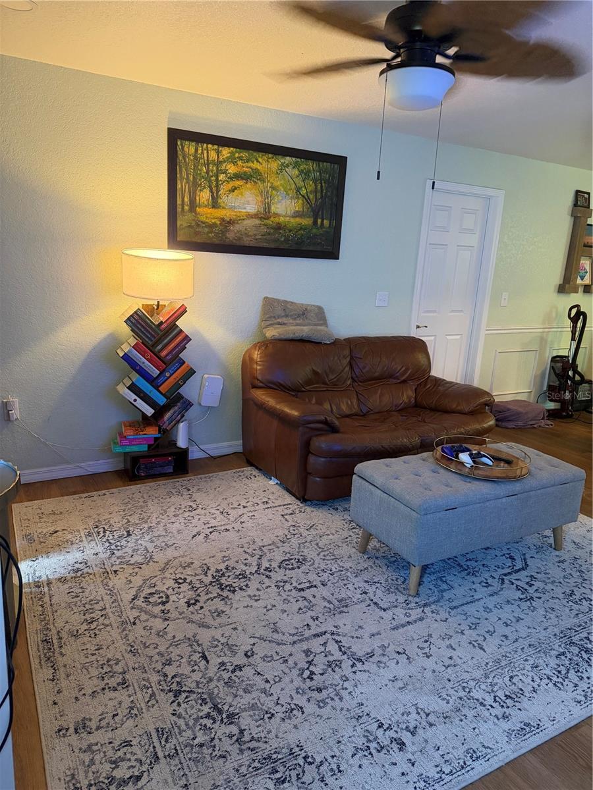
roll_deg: -3.2
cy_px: 395
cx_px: 296
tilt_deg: -14.5
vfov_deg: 71.6
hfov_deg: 56.8
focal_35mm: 24
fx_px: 548
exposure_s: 1/60
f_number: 1.78
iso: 500
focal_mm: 6.76
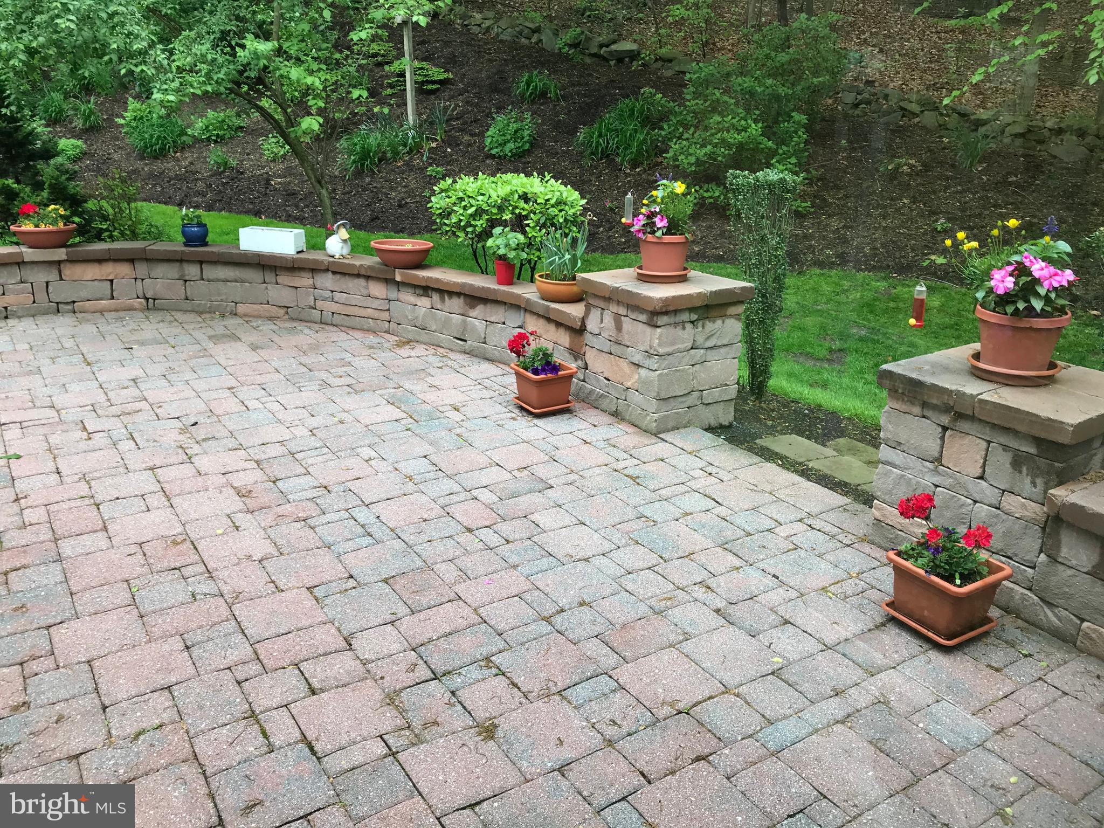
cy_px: 414
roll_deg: -2.3
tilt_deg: -19.5
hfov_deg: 63.4
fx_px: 893
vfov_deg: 49.7
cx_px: 552
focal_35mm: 28
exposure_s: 1/120
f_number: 1.8
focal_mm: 3.99
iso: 20
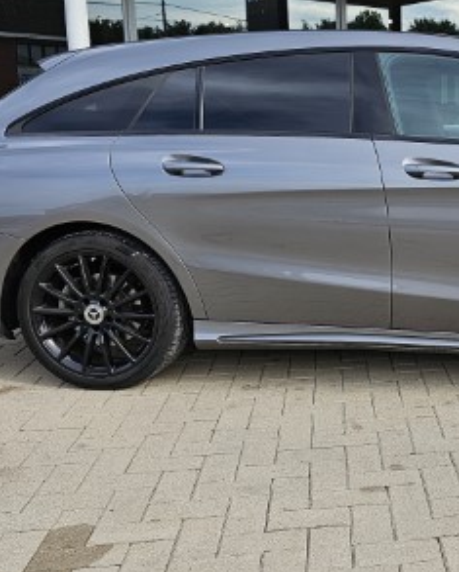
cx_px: 467
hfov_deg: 28.8
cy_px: 285
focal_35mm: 49
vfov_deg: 38.0
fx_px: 831
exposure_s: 1/492
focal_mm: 6.3
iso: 16
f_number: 1.7
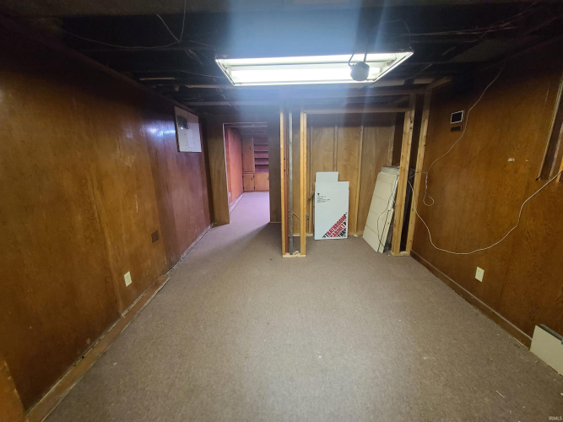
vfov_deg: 89.9
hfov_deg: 106.2
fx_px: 211
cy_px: 211
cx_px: 282
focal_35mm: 13
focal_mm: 2.2
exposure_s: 1/24
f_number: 2.2
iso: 800
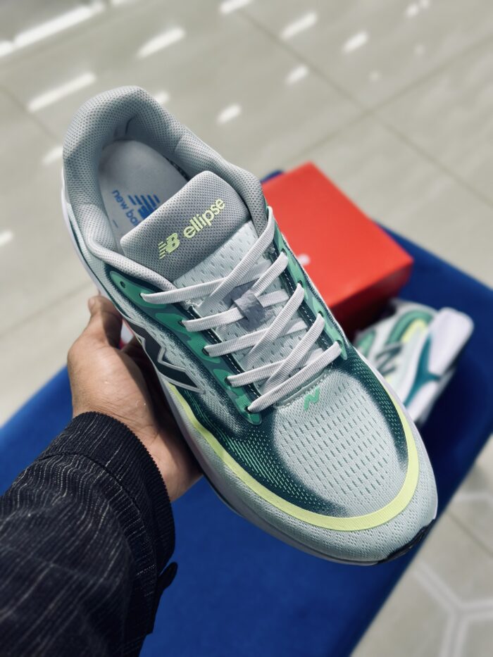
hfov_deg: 30.3
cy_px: 328
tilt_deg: -54.0
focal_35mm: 48
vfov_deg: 39.7
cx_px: 246
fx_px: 911
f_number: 1.78
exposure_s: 1/131
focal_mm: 6.86
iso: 64
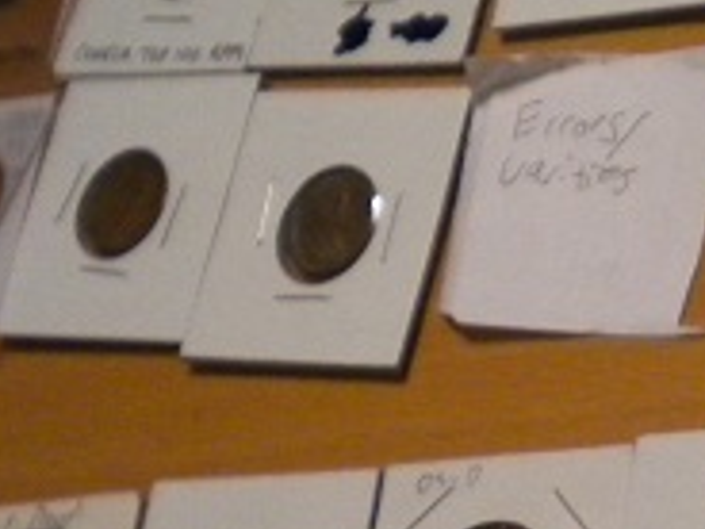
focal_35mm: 130
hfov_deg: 14.7
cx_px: 839
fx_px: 2648
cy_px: 690
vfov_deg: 11.1
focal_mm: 7.4
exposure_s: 1/36
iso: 400
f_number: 3.5
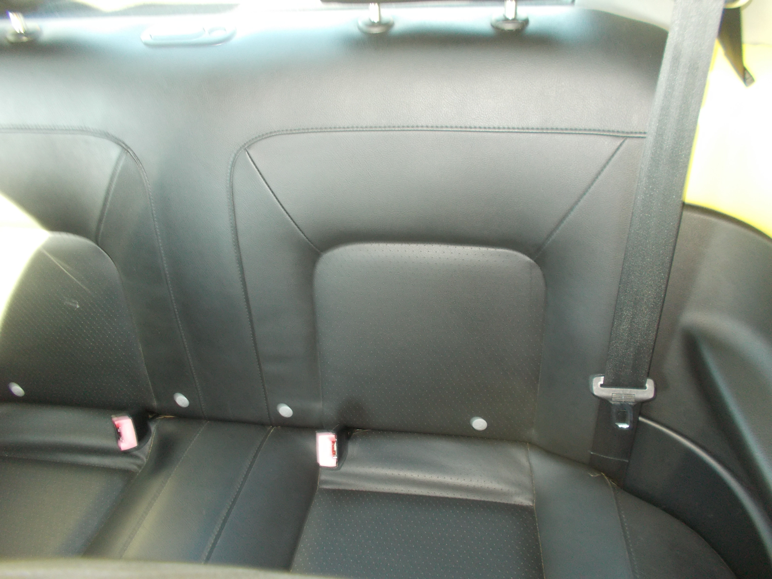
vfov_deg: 53.1
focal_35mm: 26
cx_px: 386
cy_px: 290
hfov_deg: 67.3
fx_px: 580
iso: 200
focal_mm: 4.6
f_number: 3.2
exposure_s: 1/25
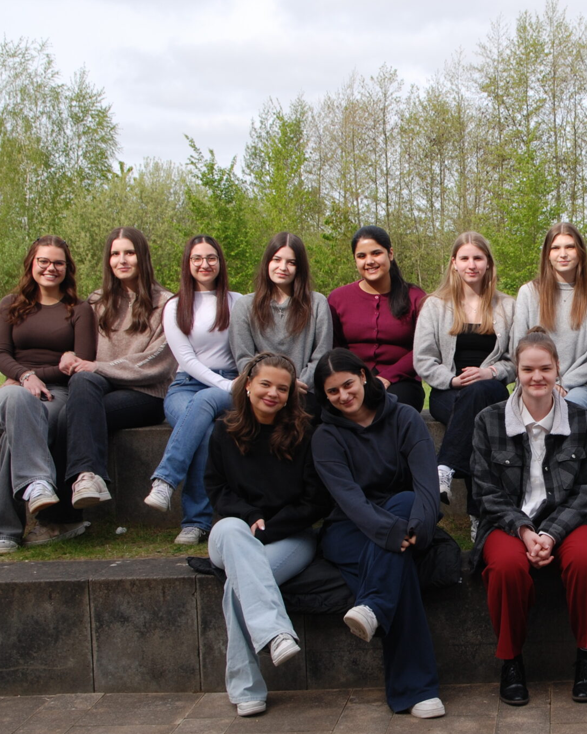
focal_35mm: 69
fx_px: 1498
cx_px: 575
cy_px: 405
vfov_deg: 27.5
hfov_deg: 21.5
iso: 100
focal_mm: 26
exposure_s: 1/160
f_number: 6.3
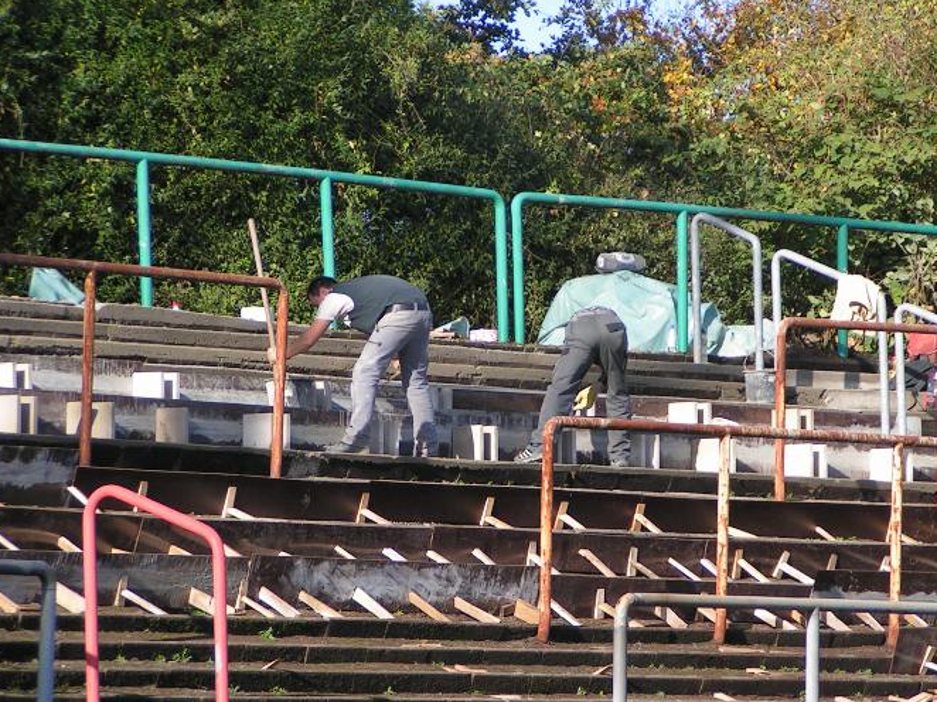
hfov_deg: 9.5
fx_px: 5628
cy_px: 406
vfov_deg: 7.1
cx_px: 511
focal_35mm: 208
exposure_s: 1/400
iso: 50
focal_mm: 26.3
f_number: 3.5
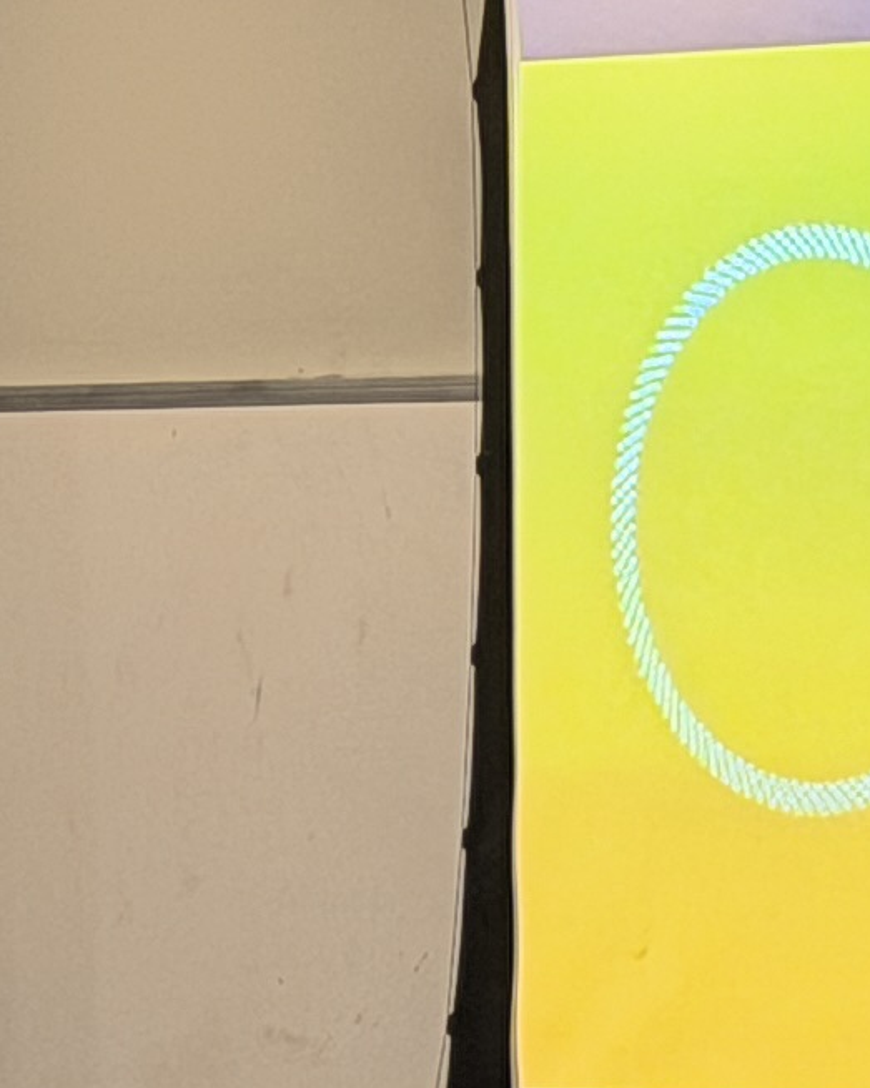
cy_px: 1544
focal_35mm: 289
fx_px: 9304
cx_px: 586
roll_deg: +1.0
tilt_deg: -7.4
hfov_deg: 5.4
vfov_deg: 6.6
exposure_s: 1/101
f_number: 1.78
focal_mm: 6.76
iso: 80
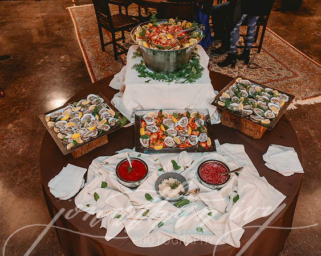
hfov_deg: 59.9
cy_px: 117
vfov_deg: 49.4
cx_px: 160
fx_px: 278
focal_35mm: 29
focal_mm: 24
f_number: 4
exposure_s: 1/60
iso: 2000
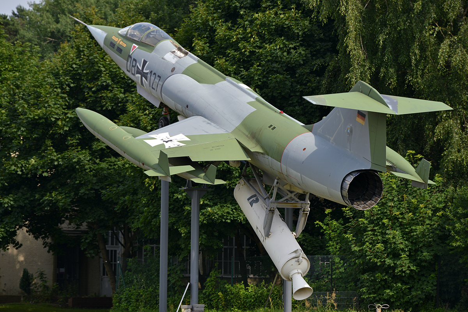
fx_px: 3251
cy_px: 156
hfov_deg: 8.2
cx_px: 234
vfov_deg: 5.5
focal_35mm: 250
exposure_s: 1/400
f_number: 10
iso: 320
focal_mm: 250
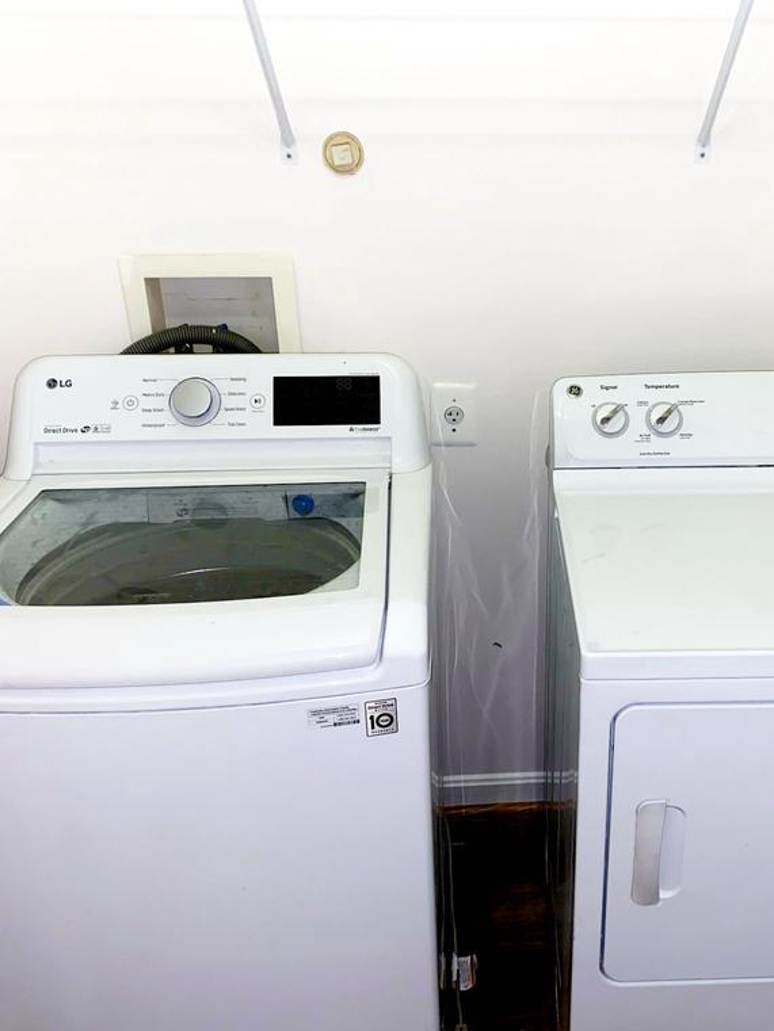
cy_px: 516
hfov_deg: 40.2
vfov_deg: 52.6
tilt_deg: -25.7
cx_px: 521
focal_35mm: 35
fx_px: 1043
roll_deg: -1.1
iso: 40
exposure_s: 1/23
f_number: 1.8
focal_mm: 4.25
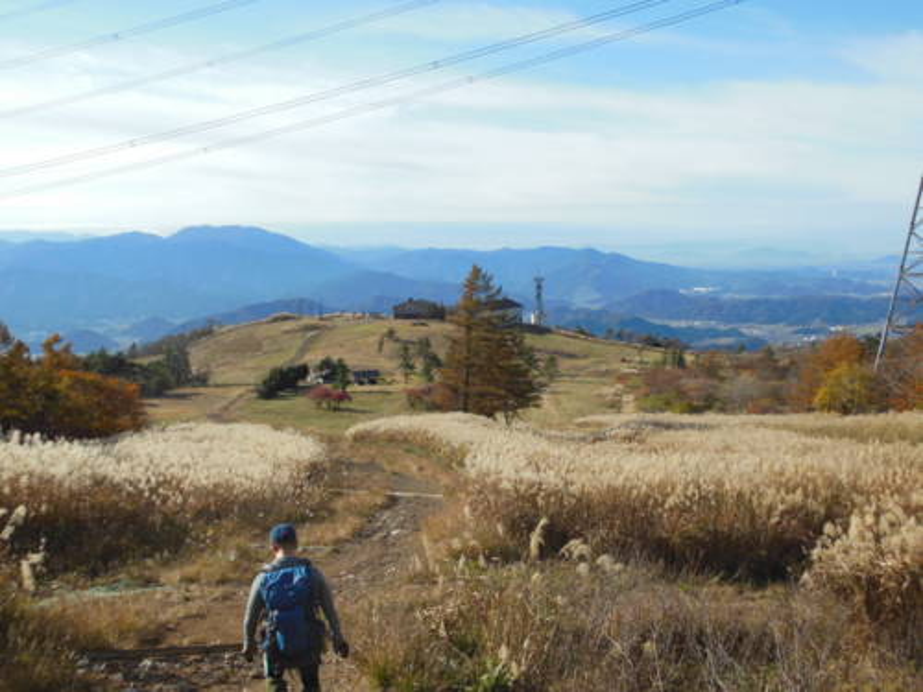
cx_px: 462
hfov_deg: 49.0
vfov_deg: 37.7
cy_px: 346
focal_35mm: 38
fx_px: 1013
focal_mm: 6.8
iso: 125
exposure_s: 1/1250
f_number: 3.6
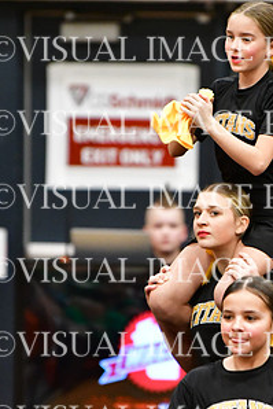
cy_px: 233
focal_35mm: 583
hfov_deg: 2.4
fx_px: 6623
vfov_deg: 3.5
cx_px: 254
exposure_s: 1/500
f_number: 3.2
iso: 5000
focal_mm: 200
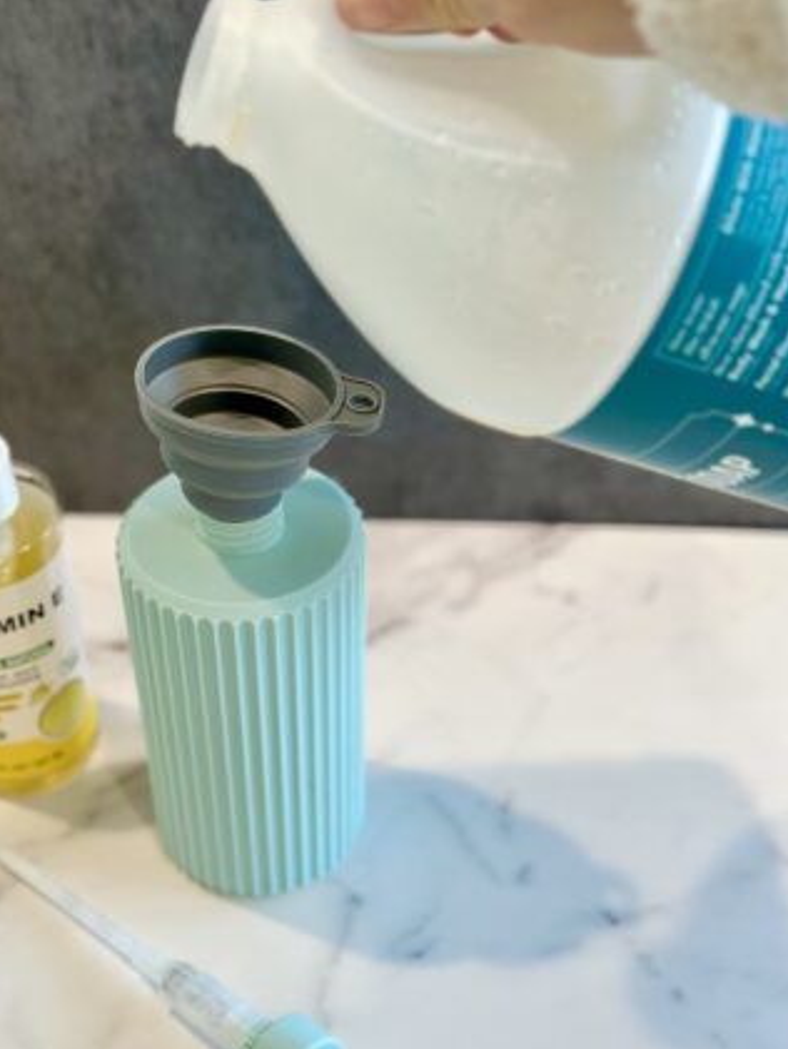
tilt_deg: -42.6
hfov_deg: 25.6
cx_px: 340
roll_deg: -0.4
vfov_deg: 33.8
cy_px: 561
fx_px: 1729
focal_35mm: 57
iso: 100
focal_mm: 6.86
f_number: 1.78
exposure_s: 1/120
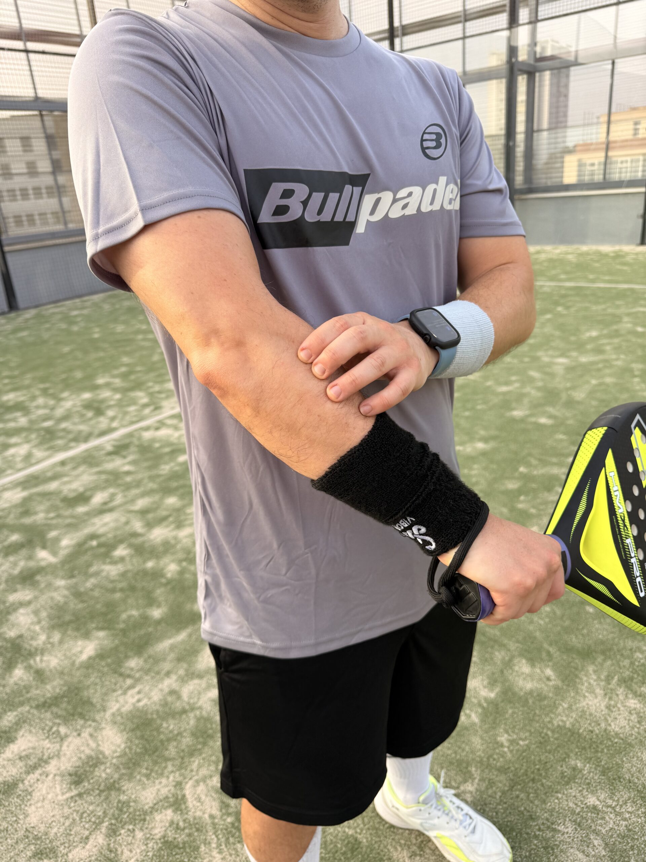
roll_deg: +4.9
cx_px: 323
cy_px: 431
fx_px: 597
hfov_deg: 56.8
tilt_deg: -21.7
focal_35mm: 24
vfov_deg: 71.6
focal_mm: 6.76
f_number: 1.78
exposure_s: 1/476
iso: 80
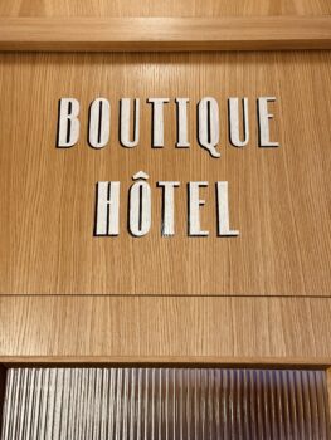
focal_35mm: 48
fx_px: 611
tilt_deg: +20.1
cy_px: 220
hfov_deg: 30.3
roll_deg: -0.8
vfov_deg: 39.6
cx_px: 166
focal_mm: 6.86
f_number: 1.78
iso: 160
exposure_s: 1/104
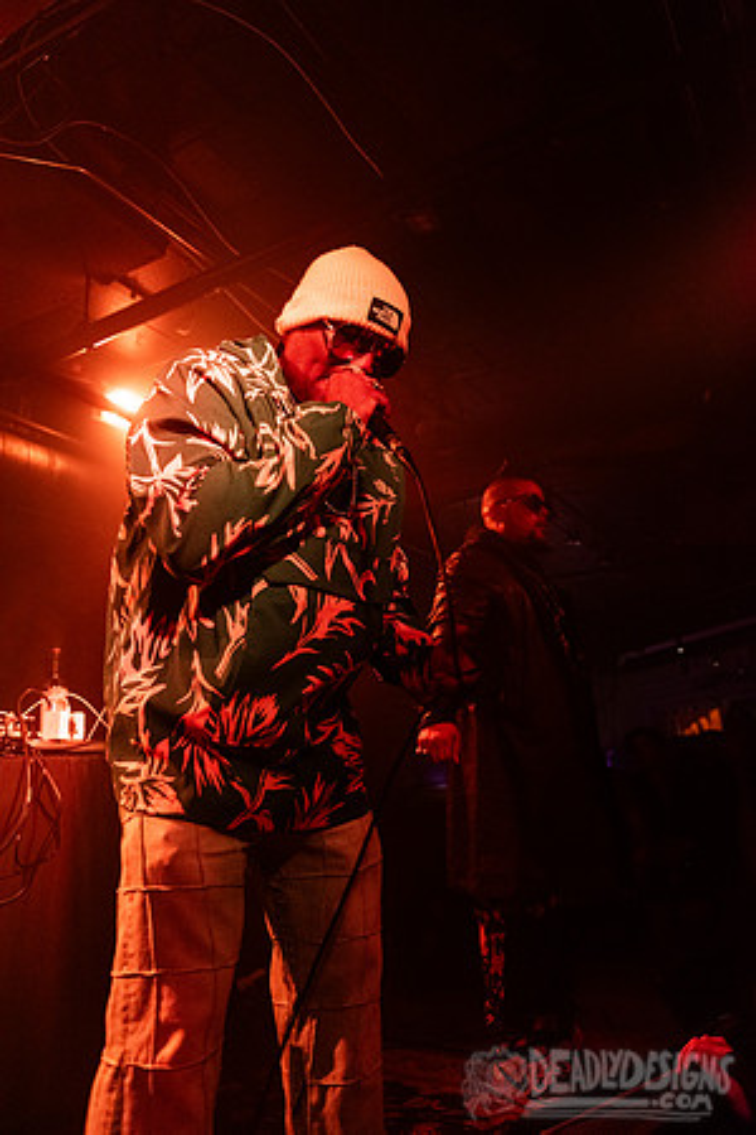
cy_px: 568
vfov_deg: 69.4
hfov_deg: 49.6
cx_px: 378
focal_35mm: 26
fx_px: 819
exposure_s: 1/160
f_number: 3.2
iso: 2500
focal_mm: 26
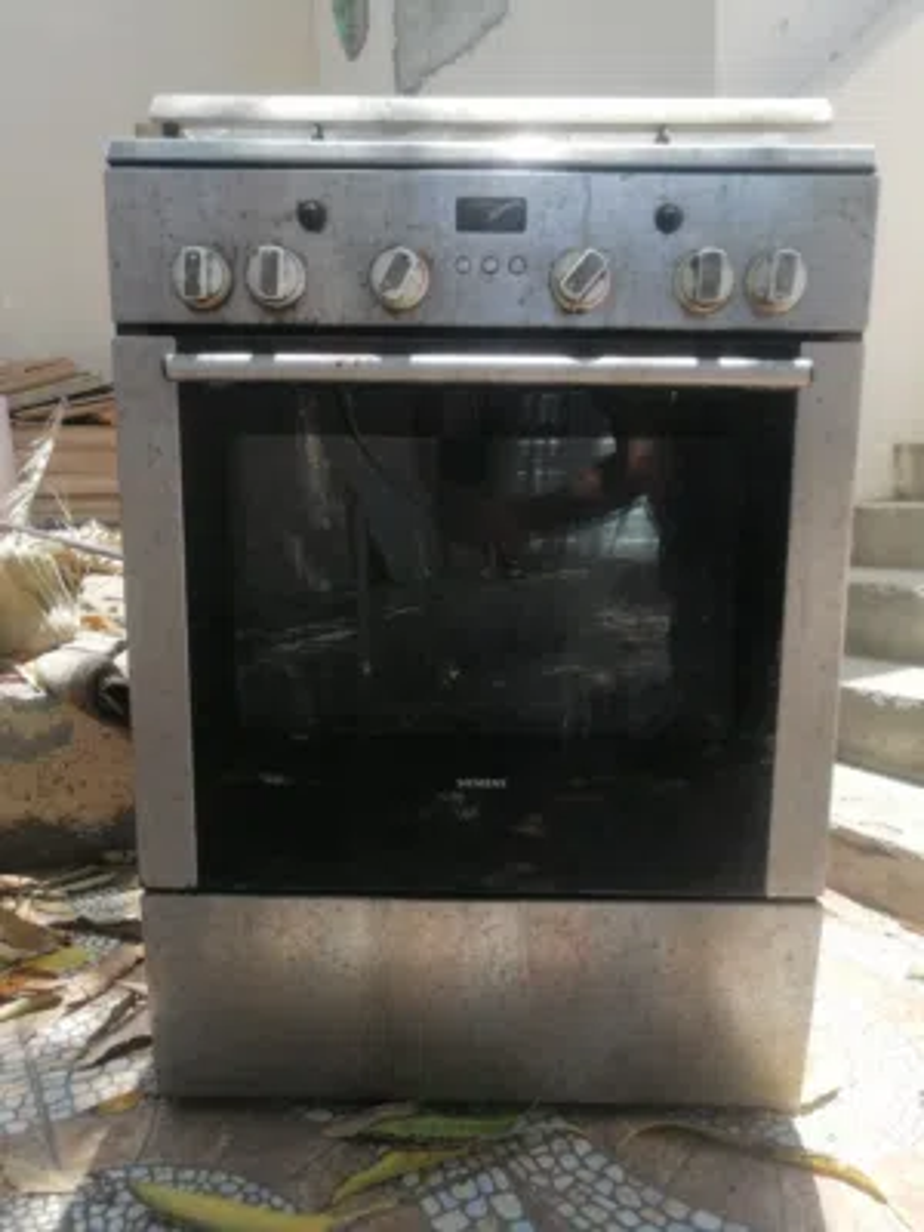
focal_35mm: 26
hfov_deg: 53.1
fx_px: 925
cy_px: 616
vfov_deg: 67.3
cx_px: 462
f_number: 1.8
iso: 50
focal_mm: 3.96
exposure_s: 1/412
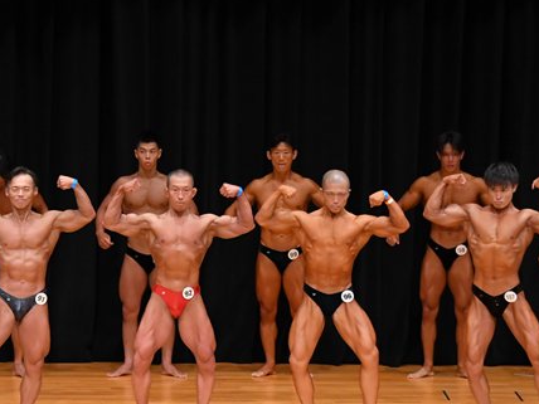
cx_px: 196
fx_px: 3659
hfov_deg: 8.4
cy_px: 227
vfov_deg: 6.3
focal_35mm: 235
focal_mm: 90
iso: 3200
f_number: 5.6
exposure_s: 1/400
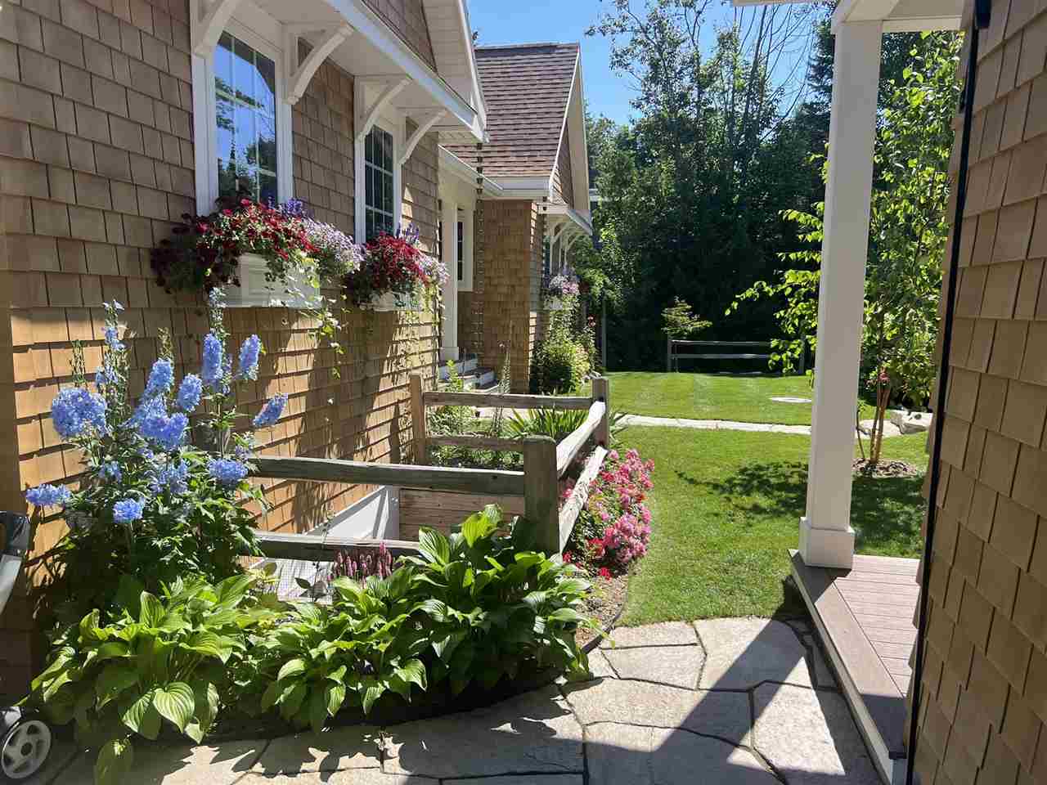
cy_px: 392
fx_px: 786
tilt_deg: -6.7
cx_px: 524
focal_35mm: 26
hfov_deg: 67.3
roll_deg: -0.2
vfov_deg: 53.1
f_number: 1.5
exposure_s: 1/1751
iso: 50
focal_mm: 5.7
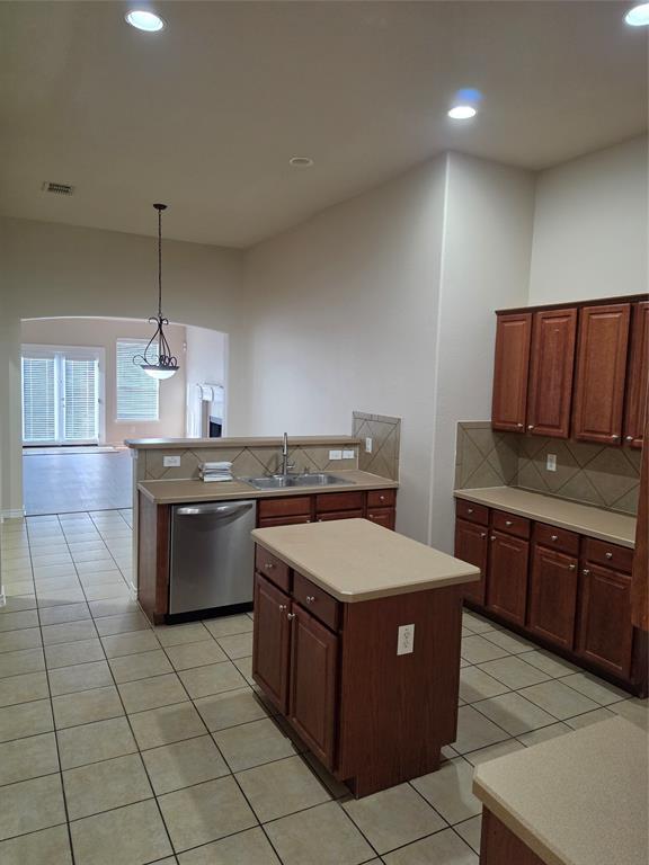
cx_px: 324
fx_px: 575
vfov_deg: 73.9
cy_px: 432
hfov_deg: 58.9
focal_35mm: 23
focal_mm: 6.5
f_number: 1.4
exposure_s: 1/120
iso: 400
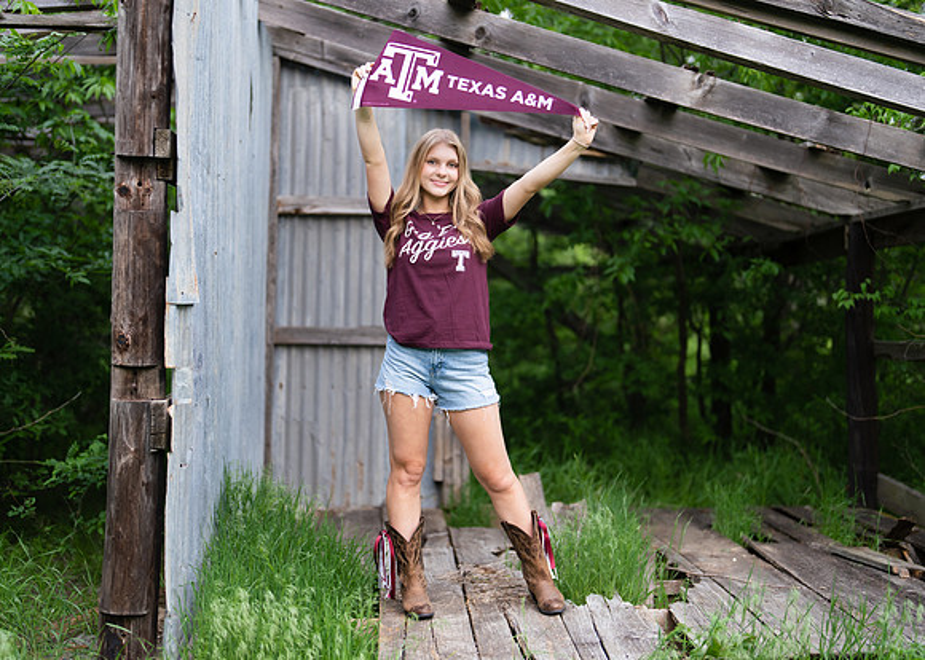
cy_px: 330
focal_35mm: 53
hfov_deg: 36.5
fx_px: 1403
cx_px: 454
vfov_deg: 26.5
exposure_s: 1/500
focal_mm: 50
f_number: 1.2
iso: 125
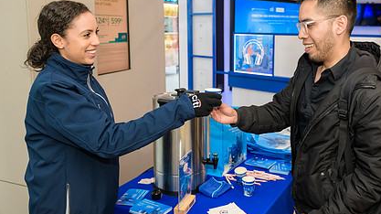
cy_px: 75
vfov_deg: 33.4
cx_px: 218
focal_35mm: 35
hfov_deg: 56.4
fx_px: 353
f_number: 3.2
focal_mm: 24
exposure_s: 1/125
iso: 800
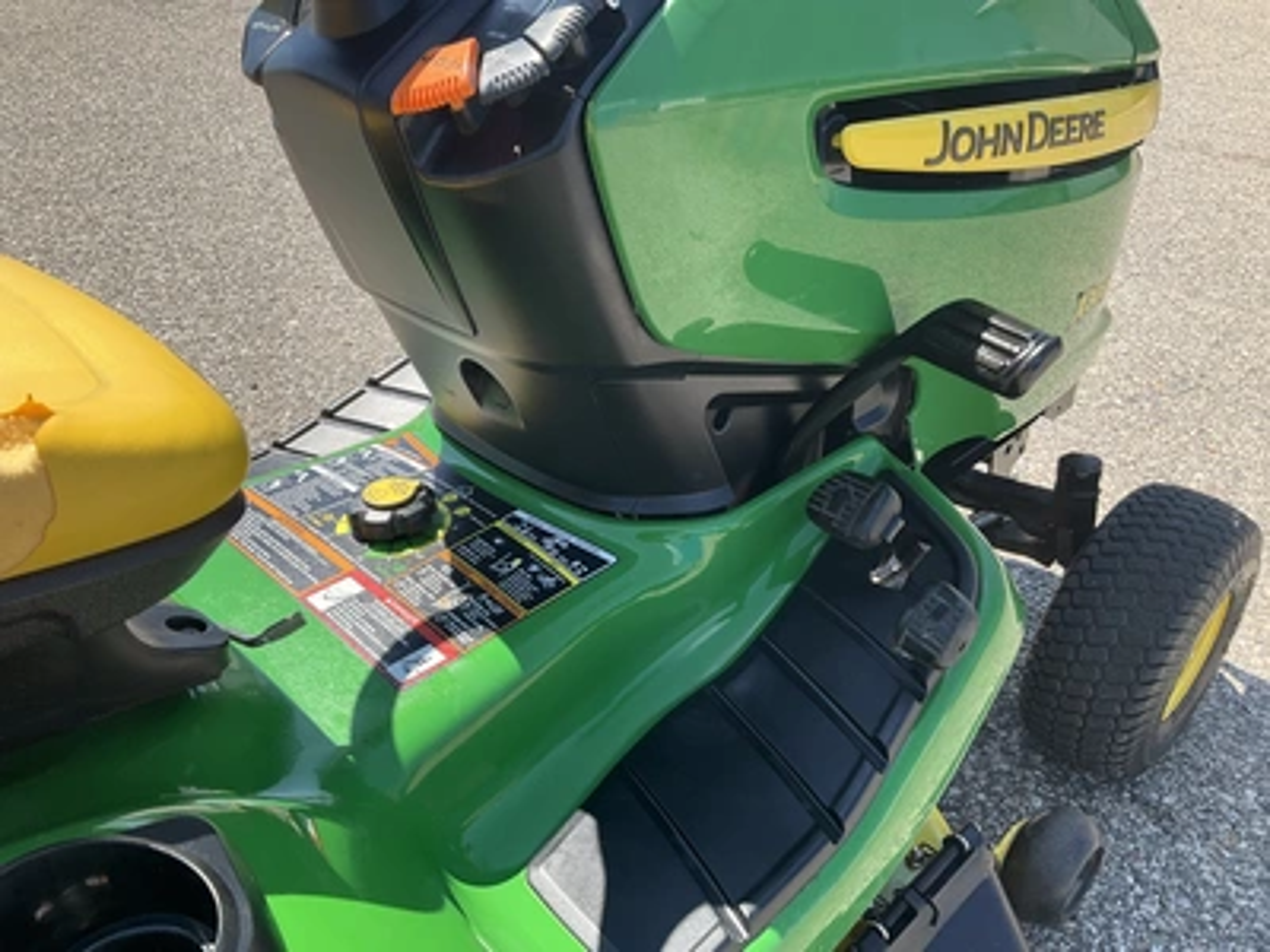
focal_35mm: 29
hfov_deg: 61.7
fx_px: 1064
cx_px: 635
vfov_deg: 48.2
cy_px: 476
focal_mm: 3
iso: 25
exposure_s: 1/691
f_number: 1.8
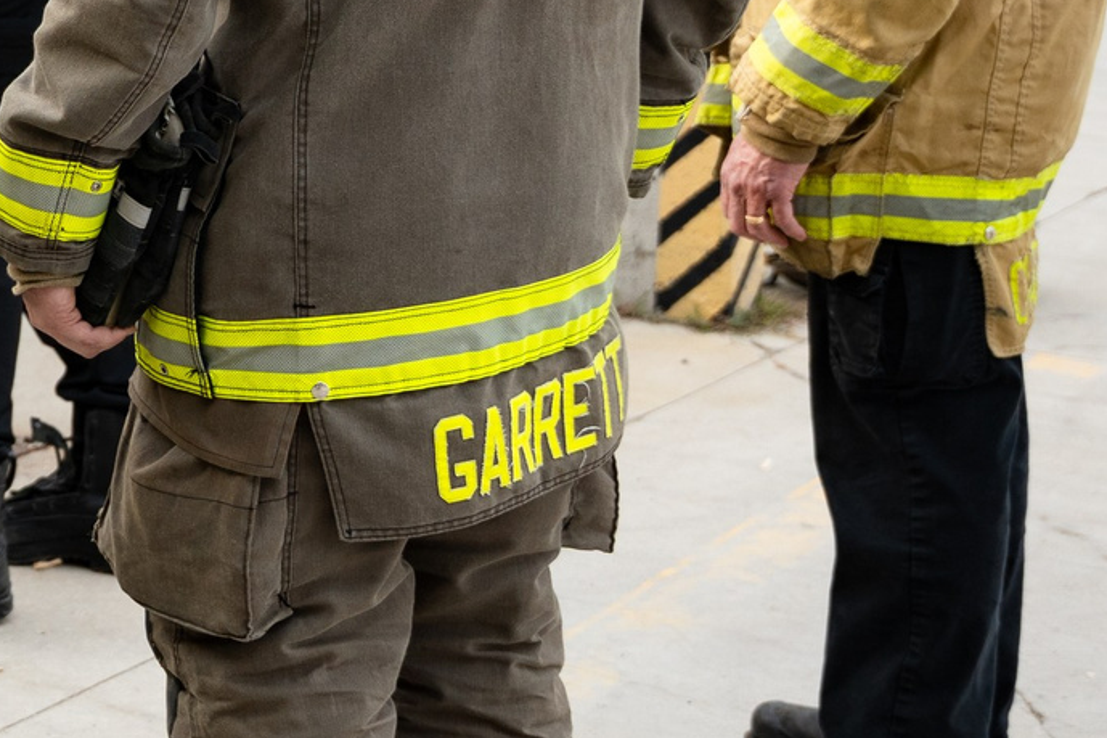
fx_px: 3136
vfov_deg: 13.3
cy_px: 79
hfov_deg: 18.5
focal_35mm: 102
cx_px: -382
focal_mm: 26.9
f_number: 2.8
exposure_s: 1/1250
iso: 200
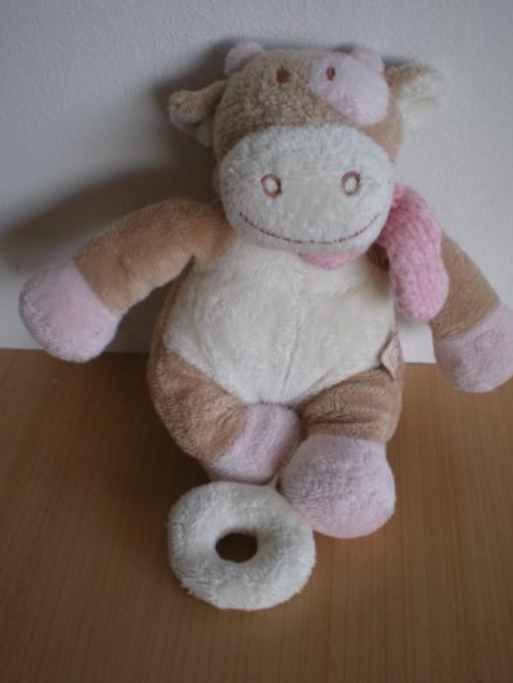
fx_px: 850
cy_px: 344
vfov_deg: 43.9
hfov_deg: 33.6
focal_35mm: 43
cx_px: 272
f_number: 3.1
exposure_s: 1/62.2
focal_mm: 6.3
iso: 107
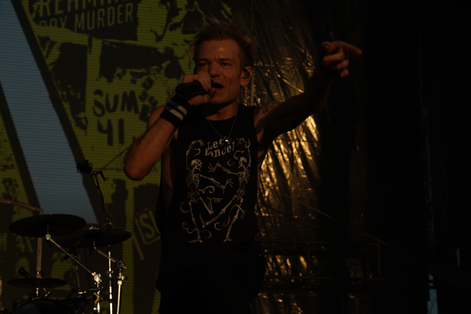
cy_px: 157
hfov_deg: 19.5
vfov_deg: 13.0
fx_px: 1374
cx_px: 236
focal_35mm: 105
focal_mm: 105
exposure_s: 1/1000
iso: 100
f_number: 8
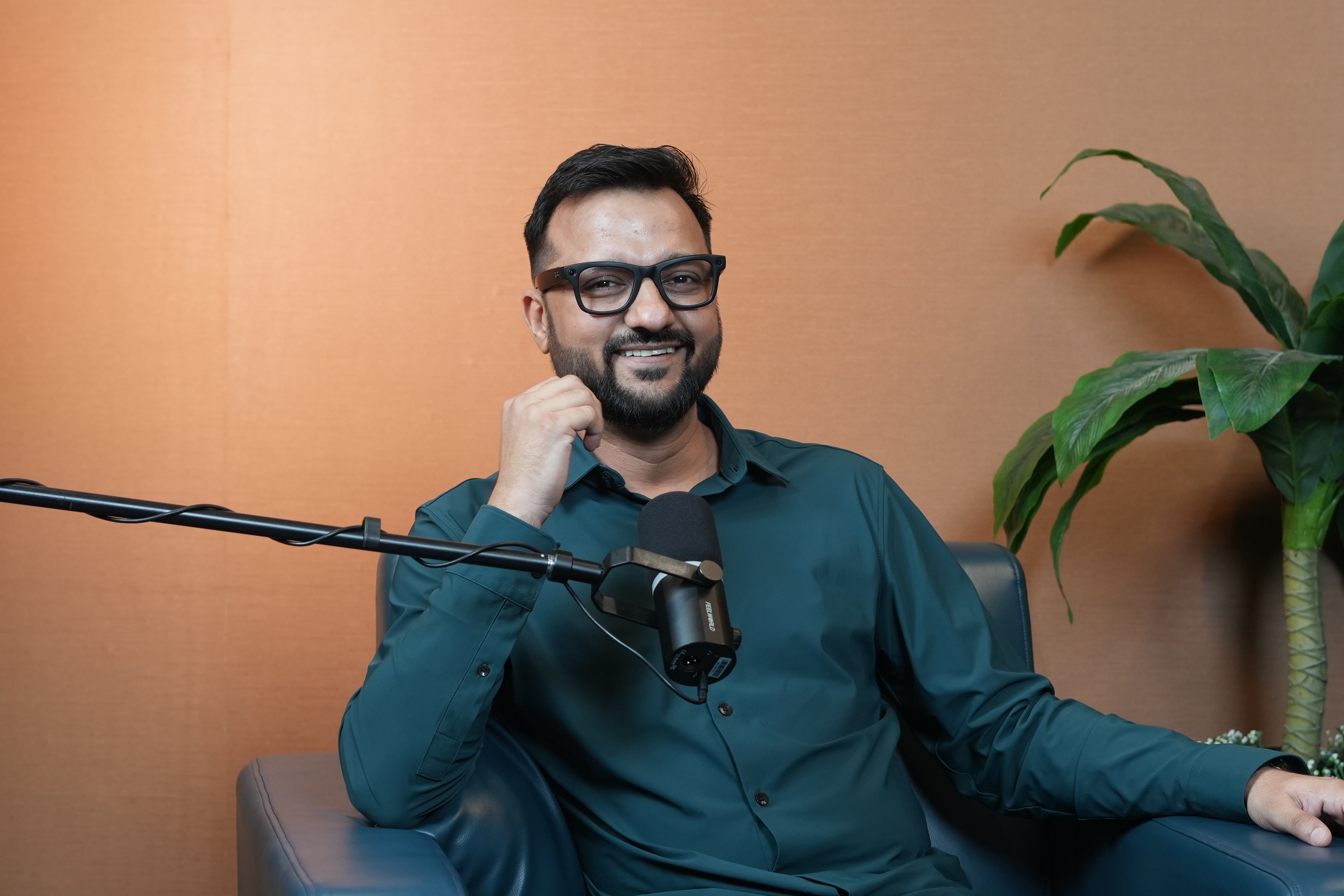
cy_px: 448
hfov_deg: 27.0
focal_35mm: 75
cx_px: 672
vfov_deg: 18.2
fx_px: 2800
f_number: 3.5
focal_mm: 50
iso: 640
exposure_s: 1/100
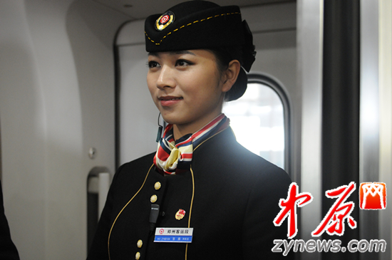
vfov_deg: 28.0
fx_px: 522
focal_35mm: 48
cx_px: 196
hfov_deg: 41.2
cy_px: 130
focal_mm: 32
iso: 1250
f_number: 2.8
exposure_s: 1/160
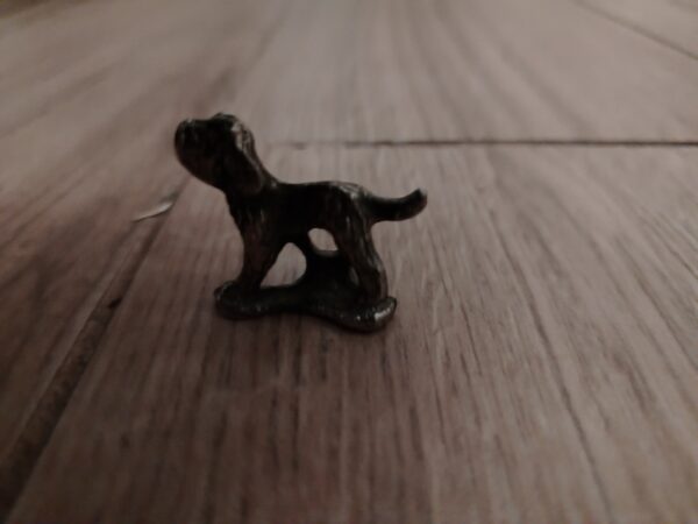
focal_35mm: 24
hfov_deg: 71.6
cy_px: 262
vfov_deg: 56.8
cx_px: 349
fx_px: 484
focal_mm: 5.25
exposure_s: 1/25
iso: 3022
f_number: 1.75
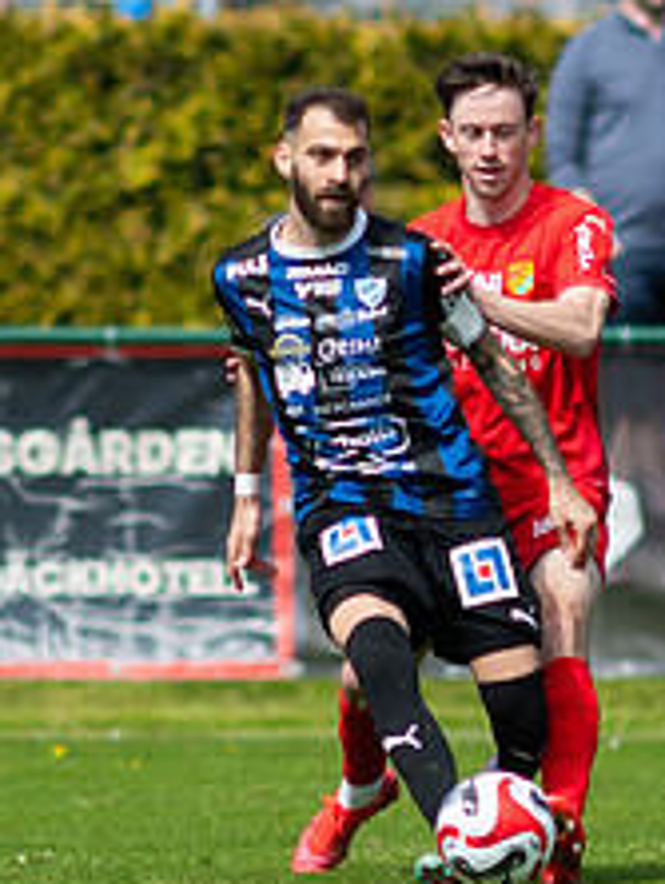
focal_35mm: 1576
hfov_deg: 0.9
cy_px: 533
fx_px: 40291
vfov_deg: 1.3
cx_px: 531
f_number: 3.2
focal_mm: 300
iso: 125
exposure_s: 1/2000
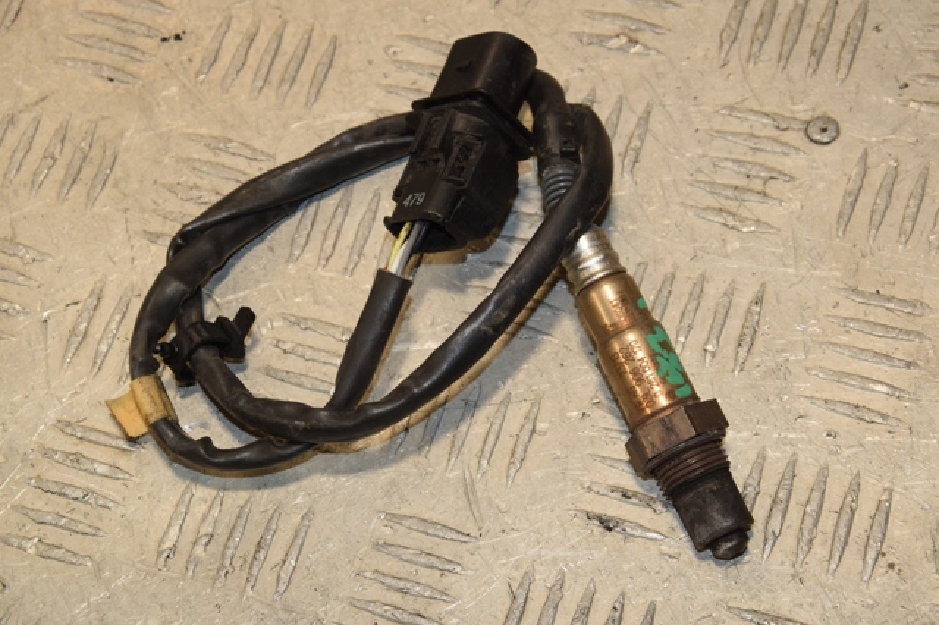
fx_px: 2581
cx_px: 470
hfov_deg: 20.6
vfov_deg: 13.8
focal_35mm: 99
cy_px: 312
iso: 800
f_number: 9
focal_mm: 66
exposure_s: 1/200
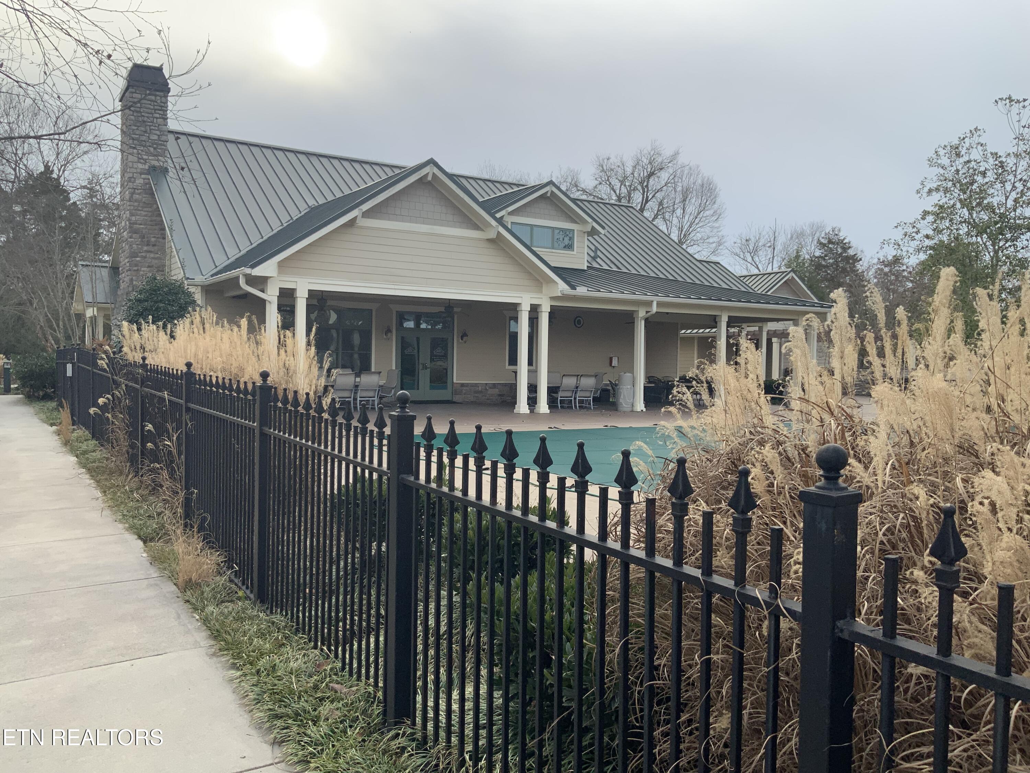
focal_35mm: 29
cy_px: 386
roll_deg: -1.0
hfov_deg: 61.7
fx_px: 863
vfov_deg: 48.2
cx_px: 515
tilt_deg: -0.3
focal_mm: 3
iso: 16
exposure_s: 1/568
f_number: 1.8
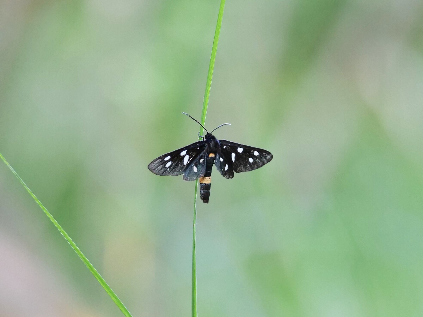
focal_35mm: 200
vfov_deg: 7.4
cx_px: 212
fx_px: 2443
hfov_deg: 9.9
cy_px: 158
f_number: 4
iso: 800
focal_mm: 100
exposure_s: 1/30
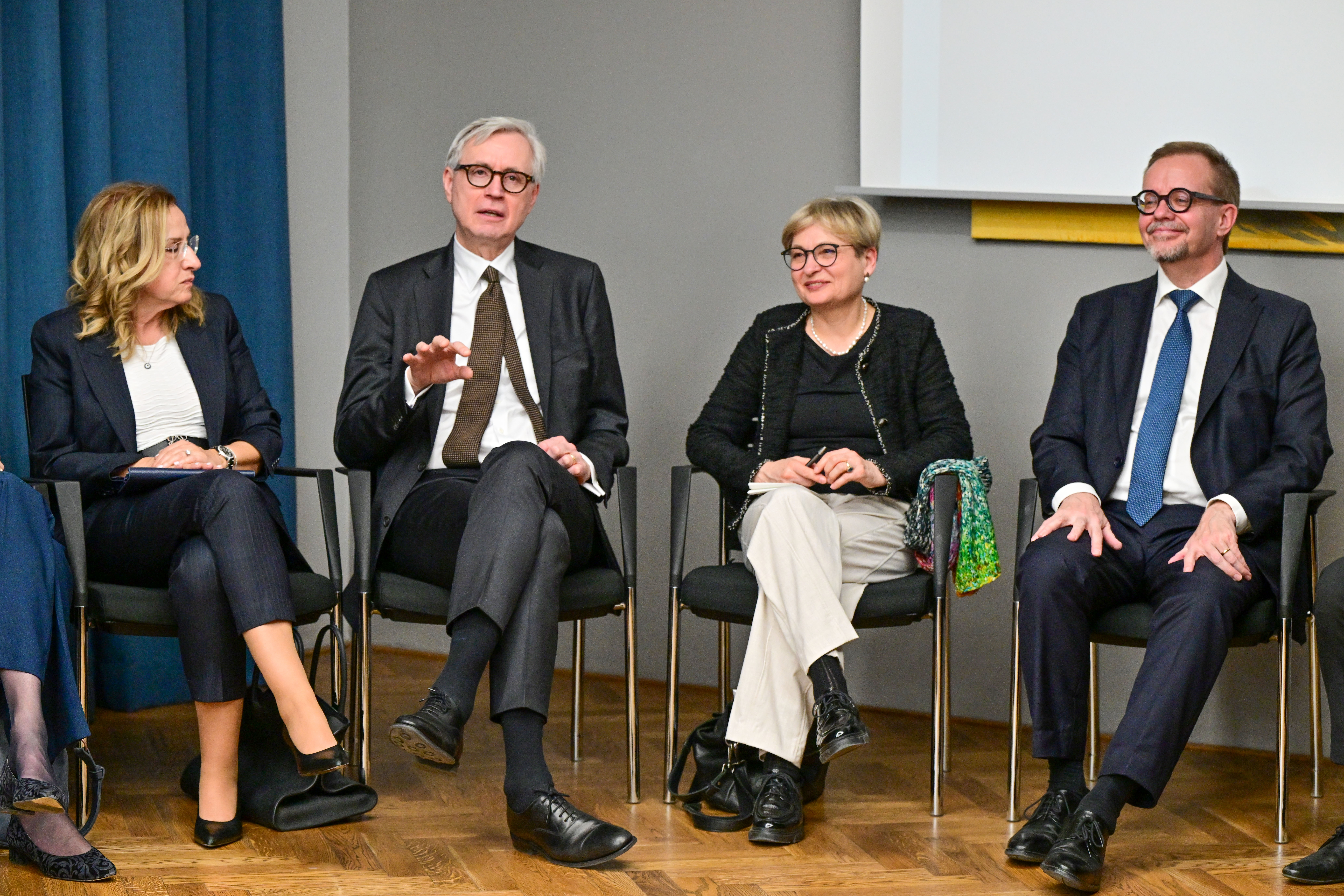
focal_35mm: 110
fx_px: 4106
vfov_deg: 12.5
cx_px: 672
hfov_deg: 18.6
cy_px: 448
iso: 4000
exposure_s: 1/160
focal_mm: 110
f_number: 4.5
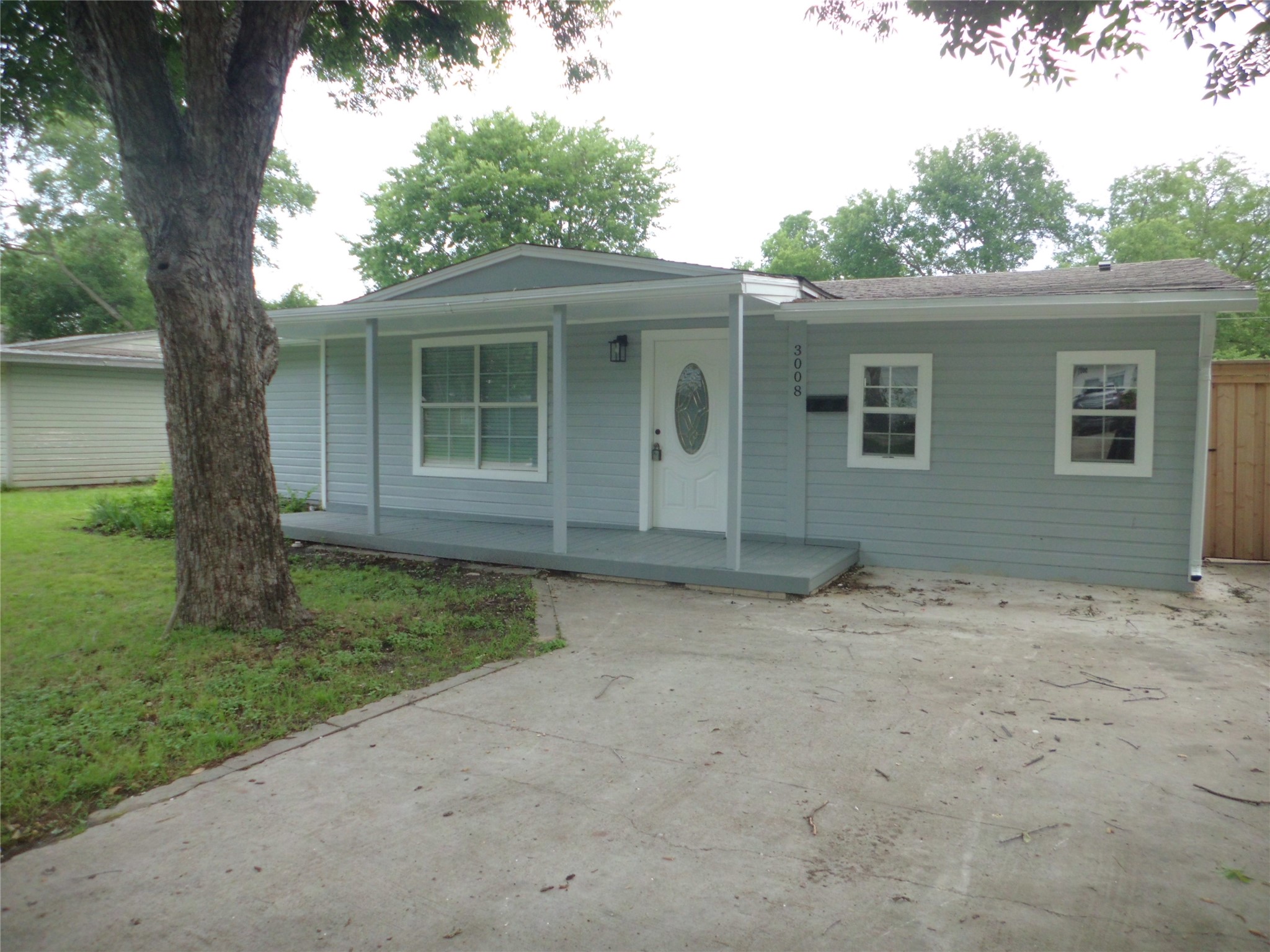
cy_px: 476
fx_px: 954
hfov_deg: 67.3
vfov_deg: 53.1
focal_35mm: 26
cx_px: 635
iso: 100
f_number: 3.2
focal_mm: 4.6
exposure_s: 1/80
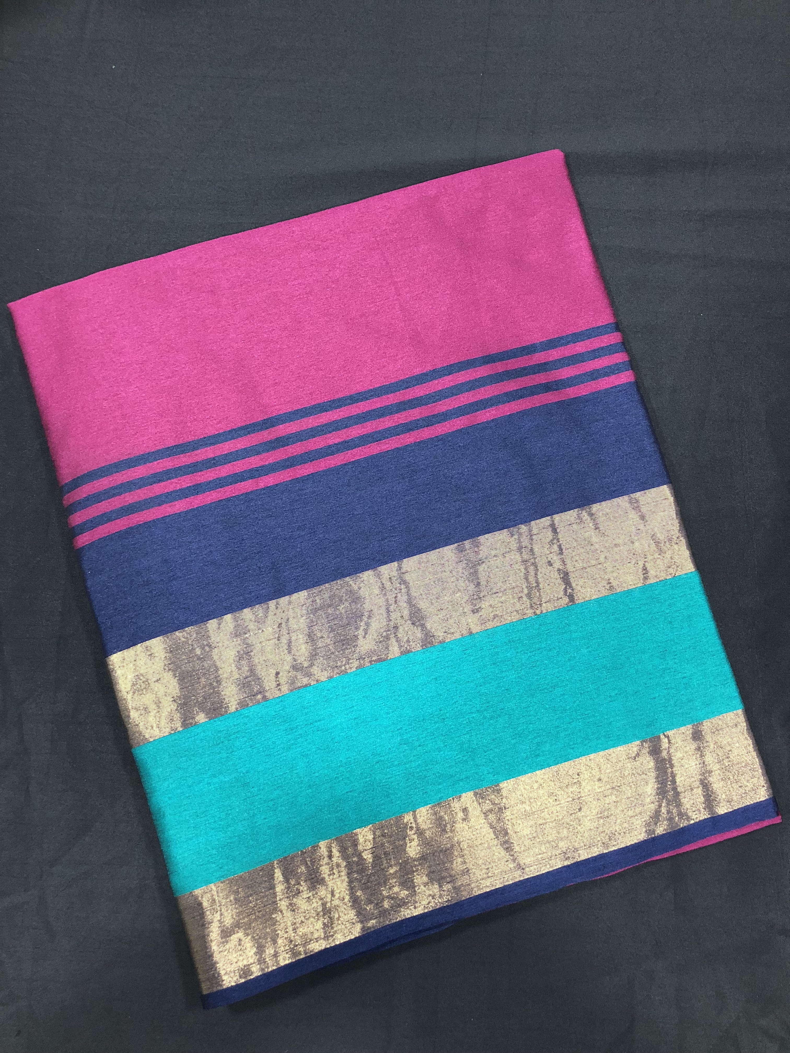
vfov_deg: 63.4
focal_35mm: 28
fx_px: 852
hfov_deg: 49.7
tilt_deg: -84.1
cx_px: 395
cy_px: 526
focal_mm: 4
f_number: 1.8
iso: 80
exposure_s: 1/17
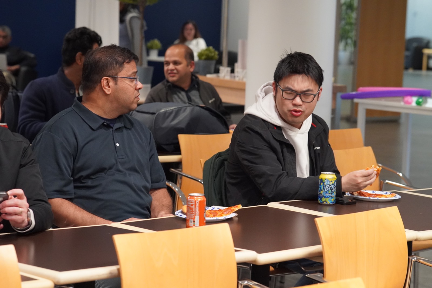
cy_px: 144
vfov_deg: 12.2
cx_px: 216
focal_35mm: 112
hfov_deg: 18.2
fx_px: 1350
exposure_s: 1/160
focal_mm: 75
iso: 4000
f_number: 4
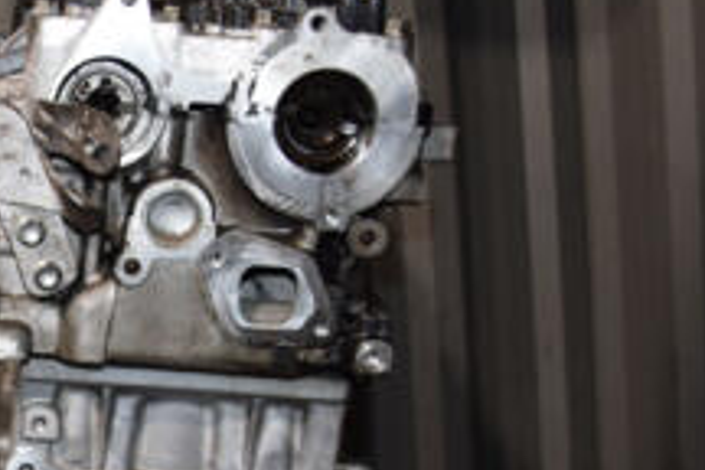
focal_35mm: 87
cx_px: -180
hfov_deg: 21.3
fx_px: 1711
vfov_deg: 15.4
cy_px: 450
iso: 800
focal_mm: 21
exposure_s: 1/60
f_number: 5
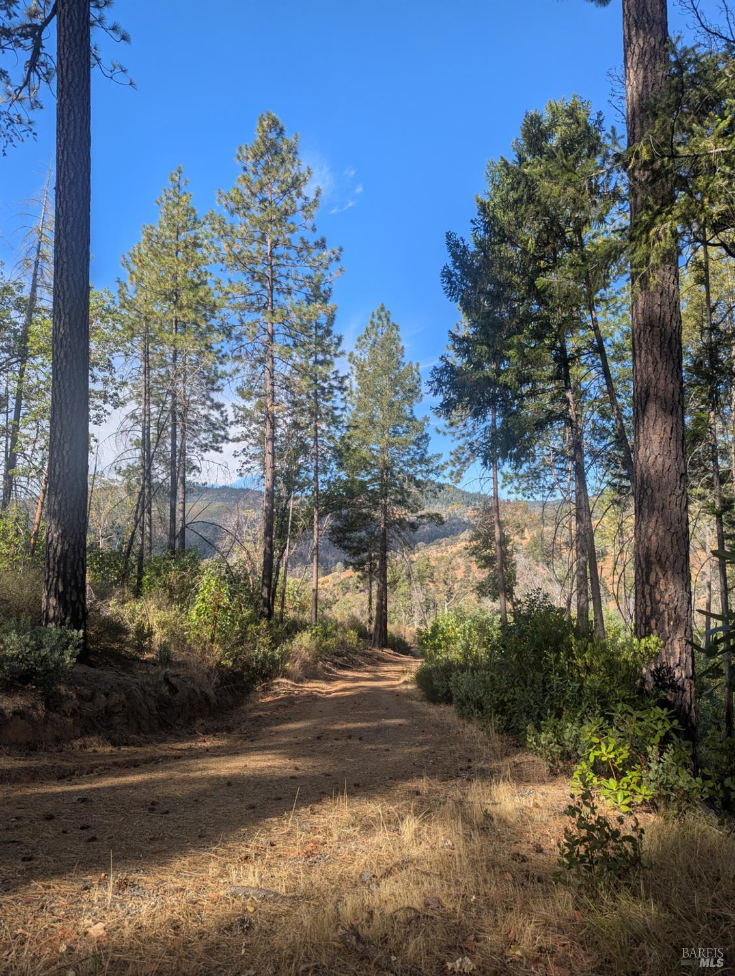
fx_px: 678
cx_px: 368
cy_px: 488
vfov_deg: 71.5
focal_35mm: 24
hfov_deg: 56.9
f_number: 1.85
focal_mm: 6.81
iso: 46
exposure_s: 1/1451
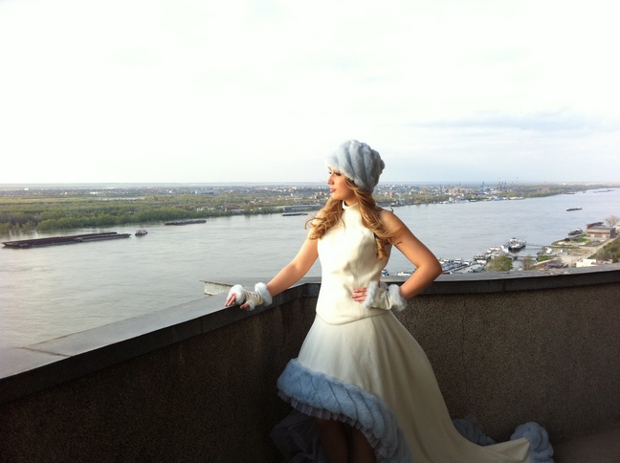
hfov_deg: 52.7
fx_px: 626
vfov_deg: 40.6
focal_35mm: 35
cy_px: 232
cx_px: 310
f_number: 2.8
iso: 80
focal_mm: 3.85
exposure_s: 1/225
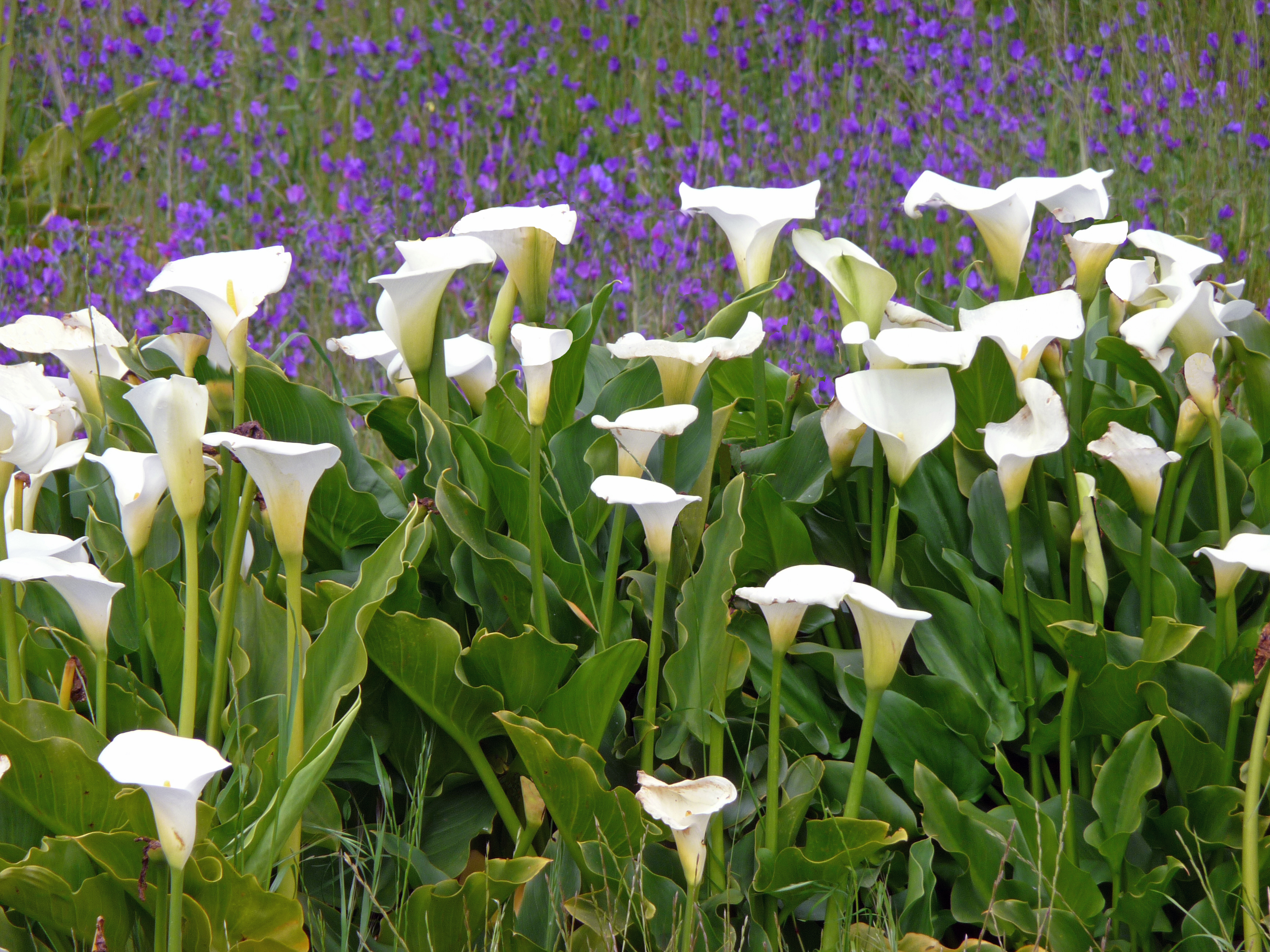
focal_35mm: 280
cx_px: 635
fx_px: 10273
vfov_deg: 5.3
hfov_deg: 7.1
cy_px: 476
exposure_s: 1/400
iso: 100
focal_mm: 47
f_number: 4.9
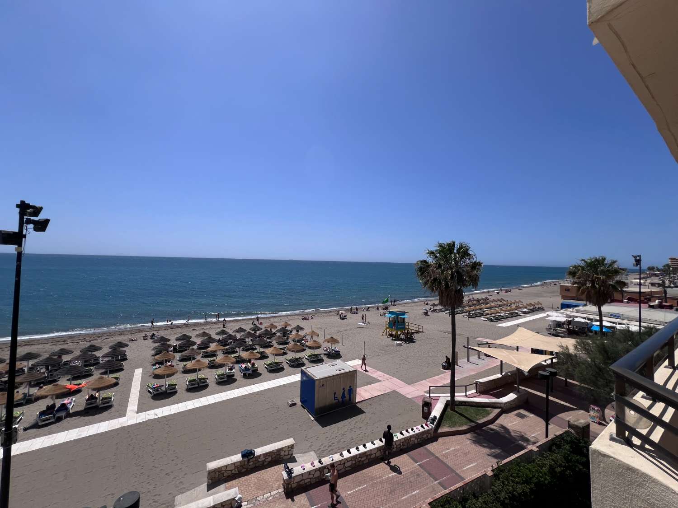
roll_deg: -1.8
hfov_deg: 106.2
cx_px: 339
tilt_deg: +1.4
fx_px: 255
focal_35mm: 13
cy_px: 254
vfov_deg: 89.9
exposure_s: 1/3774
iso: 32
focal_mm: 1.57
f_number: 1.8
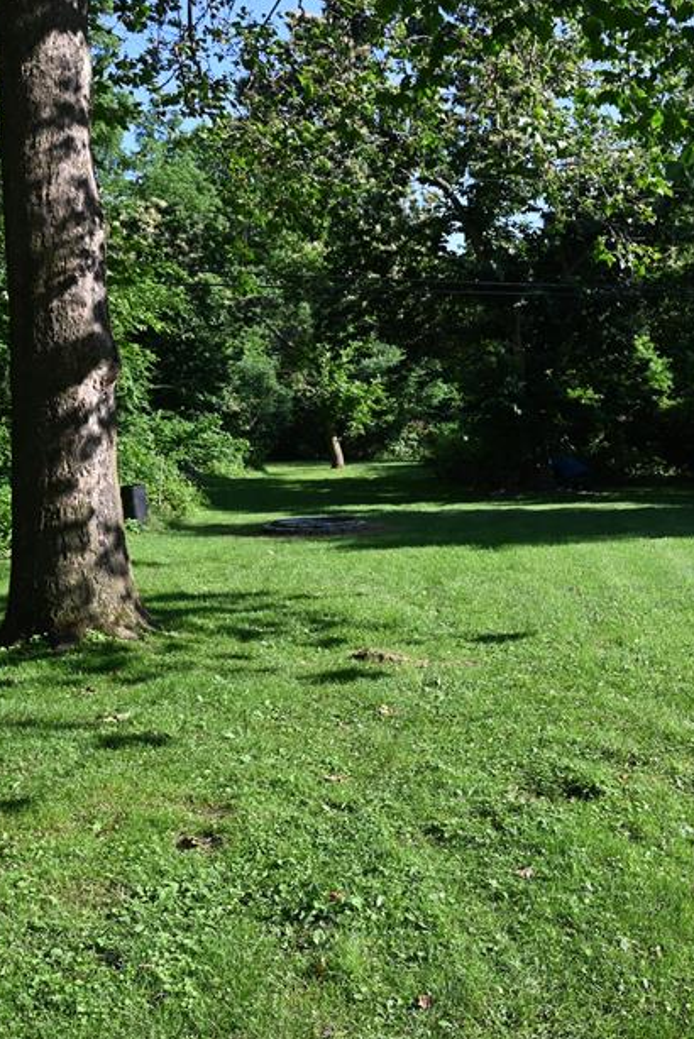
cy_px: 568
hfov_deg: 32.6
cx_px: 547
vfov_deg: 48.4
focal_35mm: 40
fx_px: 1155
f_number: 5.6
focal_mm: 24
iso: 110
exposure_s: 1/250
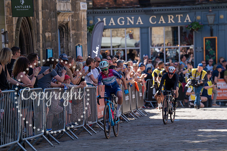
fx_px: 1261
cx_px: 114
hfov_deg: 10.3
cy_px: 76
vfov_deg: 6.9
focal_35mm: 200
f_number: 4
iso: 100
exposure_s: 1/1600
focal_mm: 200
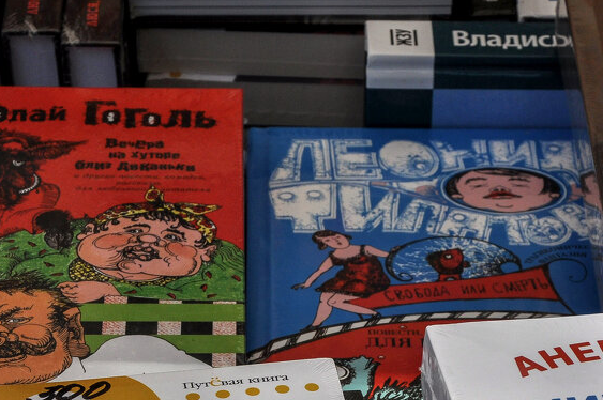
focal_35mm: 160
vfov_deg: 8.5
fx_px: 2677
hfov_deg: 12.8
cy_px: 416
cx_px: 414
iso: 200
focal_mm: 50
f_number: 10
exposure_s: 1/400
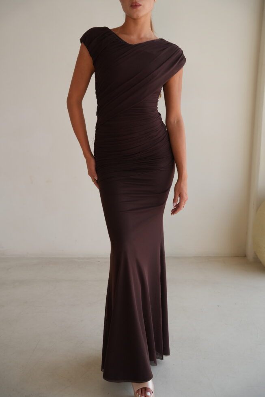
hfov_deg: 28.3
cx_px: 132
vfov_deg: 41.4
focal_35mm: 48
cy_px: 198
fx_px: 526
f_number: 4.5
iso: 800
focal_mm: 47.6
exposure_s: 1/400
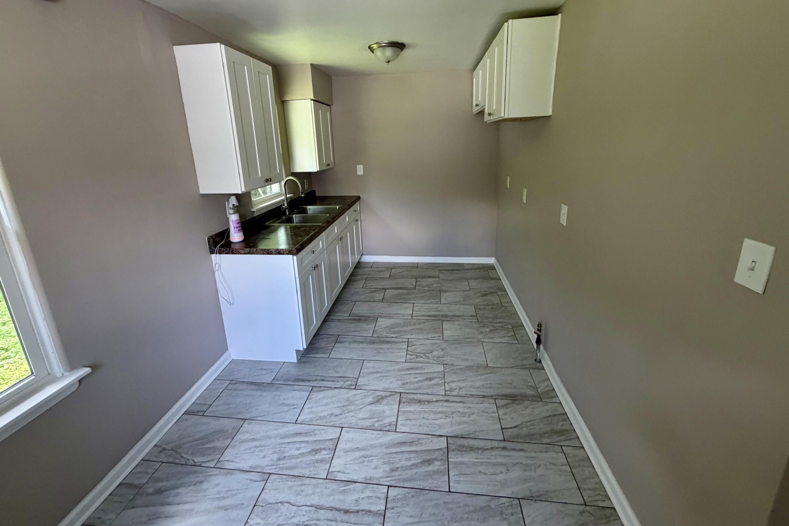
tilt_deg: -14.7
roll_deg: +3.2
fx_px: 329
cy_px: 226
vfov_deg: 76.9
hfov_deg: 100.4
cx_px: 394
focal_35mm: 15
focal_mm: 2.22
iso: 250
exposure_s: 1/121
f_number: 2.2
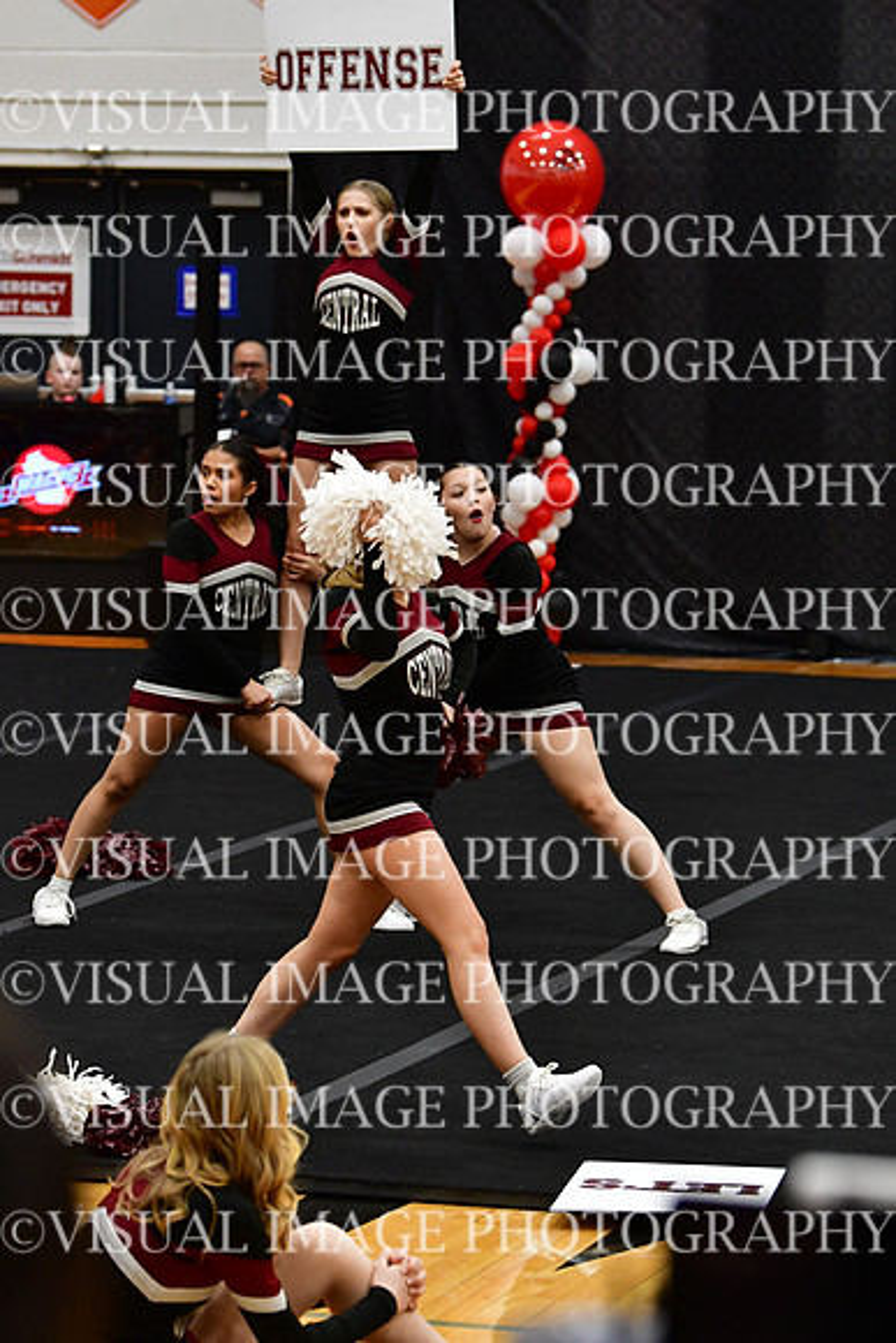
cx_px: 448
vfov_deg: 13.7
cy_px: 672
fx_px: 5596
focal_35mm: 150
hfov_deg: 9.2
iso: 4000
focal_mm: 100
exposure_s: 1/500
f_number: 4
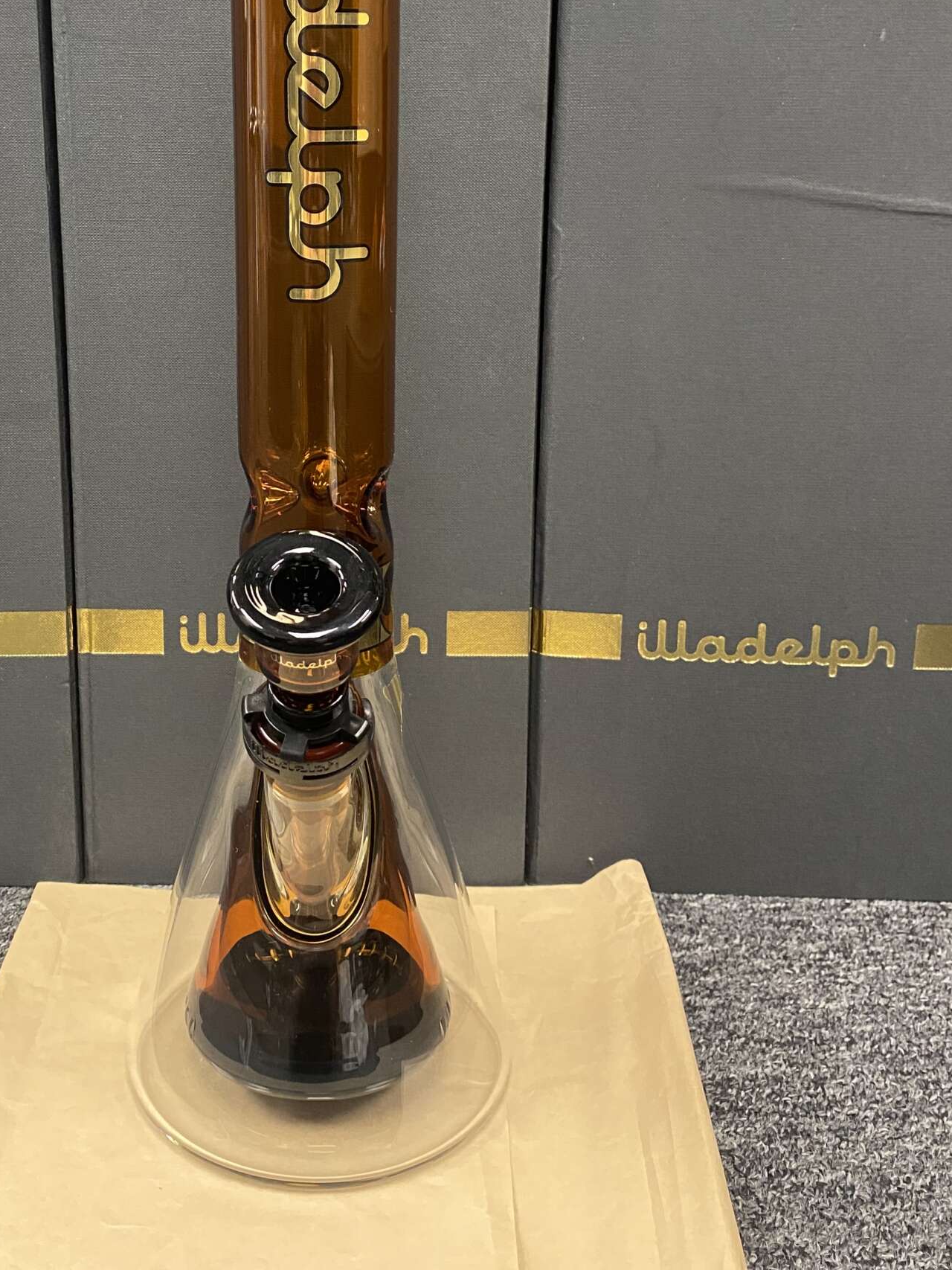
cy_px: 401
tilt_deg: -11.1
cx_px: 314
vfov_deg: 46.9
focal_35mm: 39
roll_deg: +0.3
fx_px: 1430
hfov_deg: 36.4
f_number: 1.8
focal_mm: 4.25
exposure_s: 1/60
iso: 400
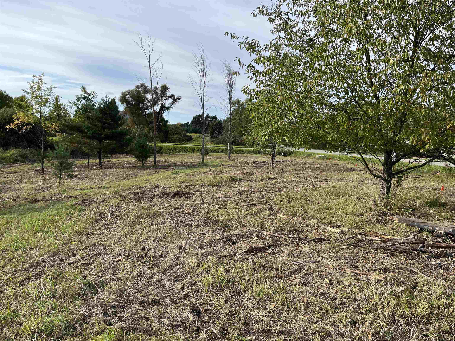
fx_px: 342
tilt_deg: -6.1
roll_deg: -2.8
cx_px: 228
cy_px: 170
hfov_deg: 67.3
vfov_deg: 53.1
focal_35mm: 26
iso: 50
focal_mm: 5.1
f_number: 1.6
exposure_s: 1/1721
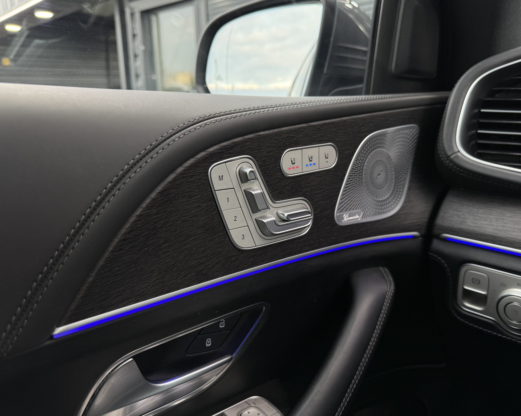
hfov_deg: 66.0
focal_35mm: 26
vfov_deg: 54.9
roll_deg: +0.2
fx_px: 401
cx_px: 278
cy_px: 203
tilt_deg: -13.4
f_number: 1.78
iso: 125
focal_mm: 6.76
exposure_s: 1/92
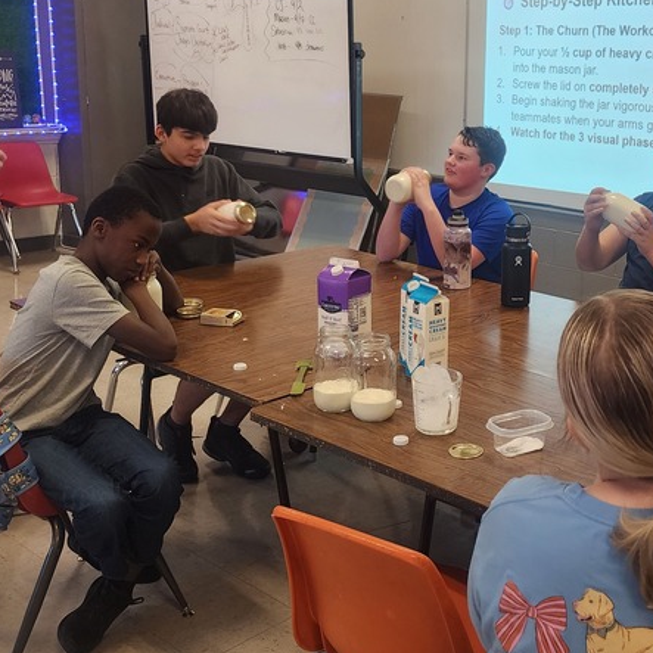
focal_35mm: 47
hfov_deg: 35.1
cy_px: 240
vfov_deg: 35.8
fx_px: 1003
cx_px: 504
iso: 320
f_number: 1.8
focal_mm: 6.4
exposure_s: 1/120
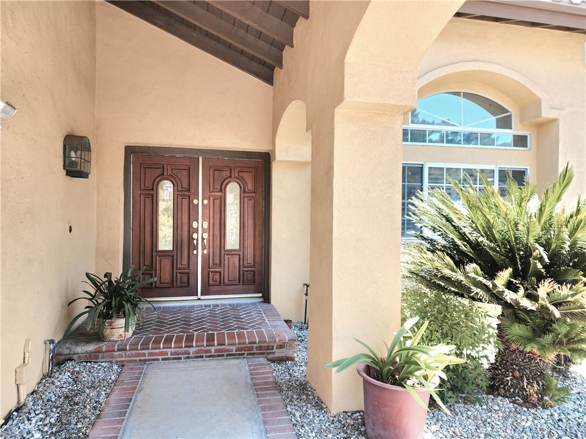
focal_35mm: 23
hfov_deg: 73.9
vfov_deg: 58.9
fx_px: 389
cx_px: 293
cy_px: 220
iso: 25
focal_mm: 6.4
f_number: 1.8
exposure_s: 1/182
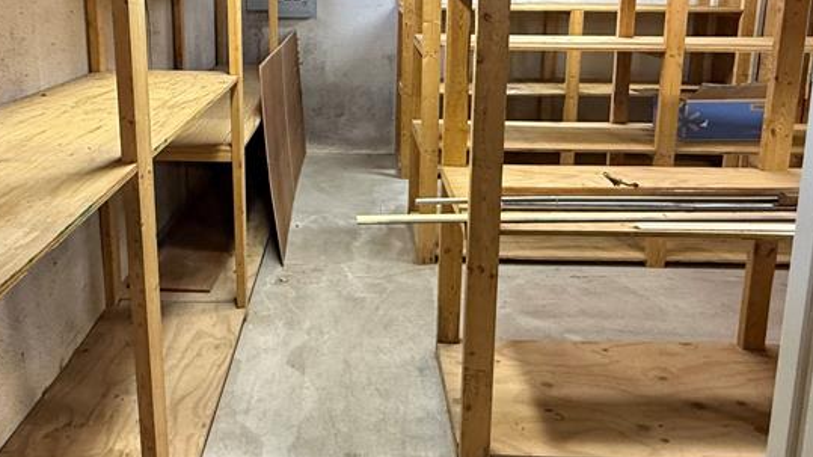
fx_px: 625
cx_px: 341
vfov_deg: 38.5
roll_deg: +0.0
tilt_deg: -8.8
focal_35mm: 29
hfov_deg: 65.7
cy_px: 83
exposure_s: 1/60
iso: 400
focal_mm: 2.22
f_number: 2.2
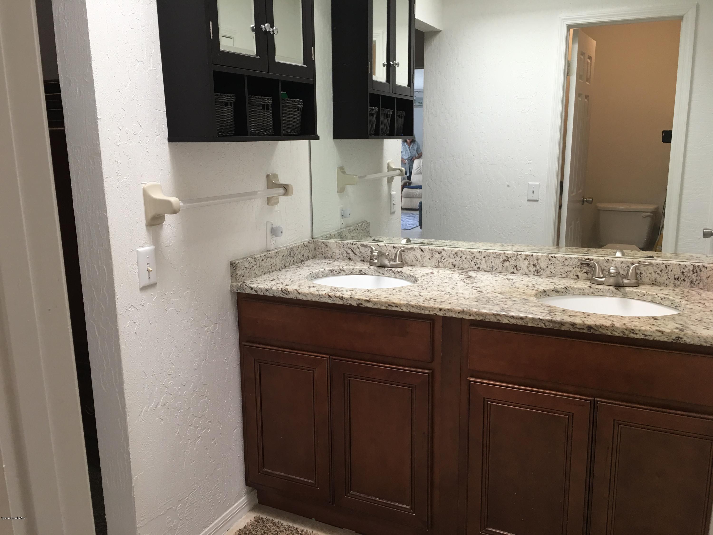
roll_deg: +1.4
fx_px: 597
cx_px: 356
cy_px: 268
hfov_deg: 61.7
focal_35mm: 29
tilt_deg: -9.7
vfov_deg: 48.2
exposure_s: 1/15
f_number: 2.2
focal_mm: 4.15
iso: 25
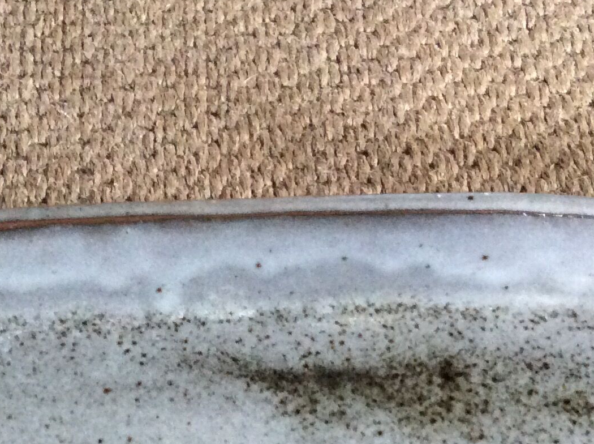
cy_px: 381
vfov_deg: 18.4
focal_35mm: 79
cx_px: 256
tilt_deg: -59.2
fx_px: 1353
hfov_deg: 24.7
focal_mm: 3.3
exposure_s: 1/25
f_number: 2.4
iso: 250
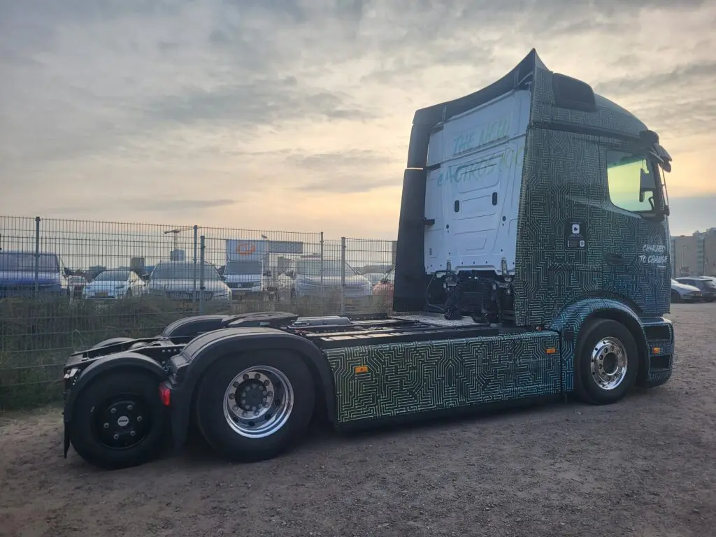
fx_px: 538
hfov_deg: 67.3
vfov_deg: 53.1
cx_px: 358
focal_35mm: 26
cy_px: 268
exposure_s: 1/501
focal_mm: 5.4
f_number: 1.8
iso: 40
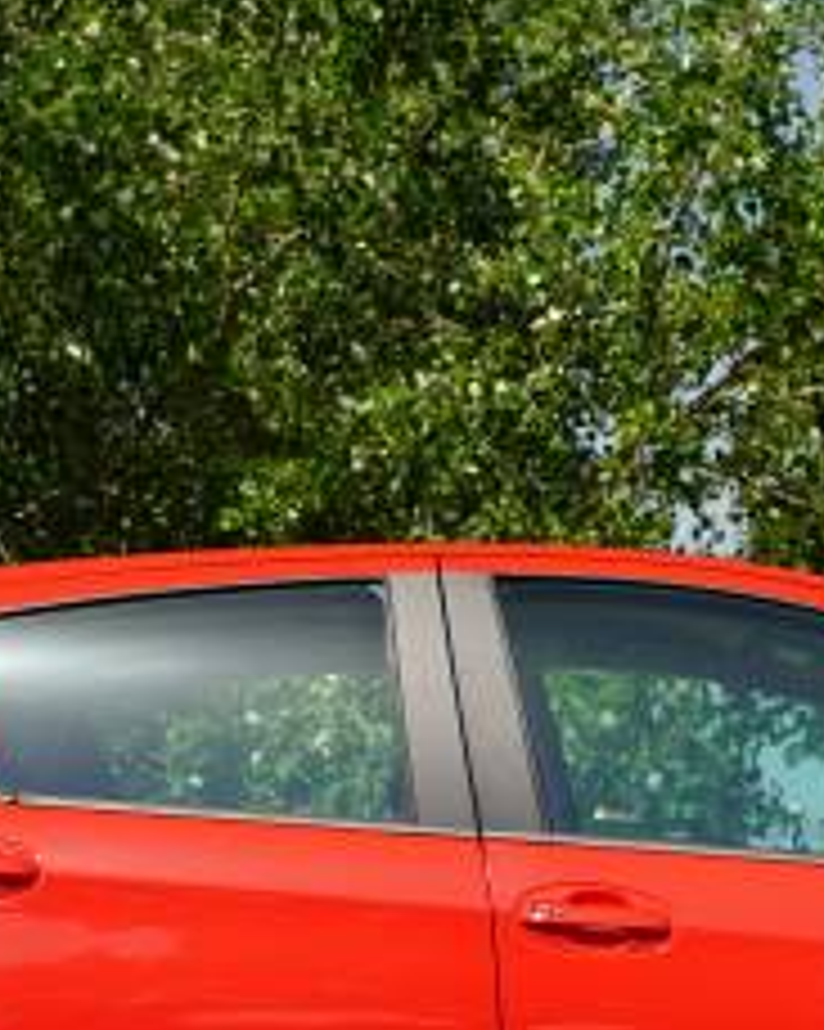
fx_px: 3844
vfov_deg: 15.1
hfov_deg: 12.2
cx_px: 671
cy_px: 913
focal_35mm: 126
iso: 100
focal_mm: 48
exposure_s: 1/200
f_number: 5
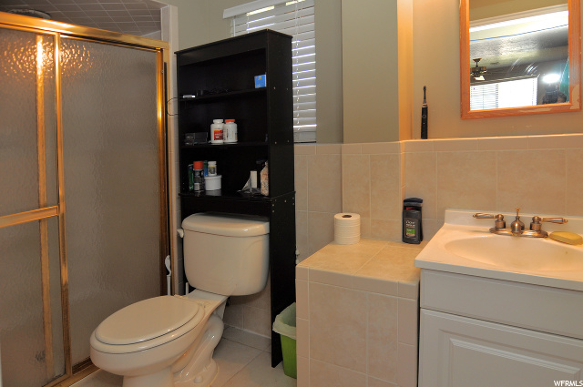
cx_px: 292
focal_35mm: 18
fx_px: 291
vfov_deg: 67.2
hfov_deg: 90.1
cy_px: 194
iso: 200
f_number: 4
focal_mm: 12
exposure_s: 1/60
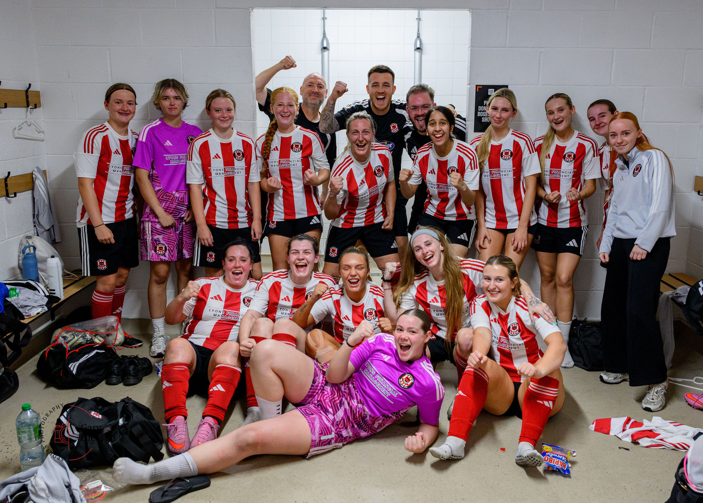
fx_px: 642
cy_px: 242
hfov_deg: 57.3
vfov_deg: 42.7
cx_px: 371
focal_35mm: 32
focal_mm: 24
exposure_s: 1/320
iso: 6400
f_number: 4.5
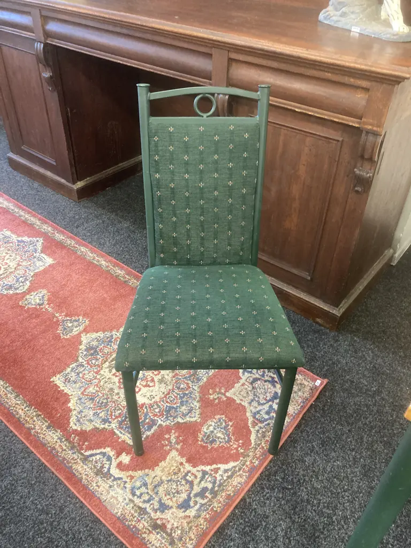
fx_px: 443
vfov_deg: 63.4
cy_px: 274
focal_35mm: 28
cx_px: 206
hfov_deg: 49.7
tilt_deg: -38.5
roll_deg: -2.5
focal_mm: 3.99
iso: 250
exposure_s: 1/33
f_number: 1.8
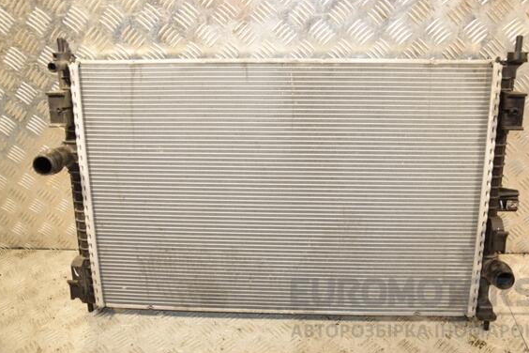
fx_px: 493
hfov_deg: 56.4
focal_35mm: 34
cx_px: 273
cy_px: 167
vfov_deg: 39.4
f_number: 5
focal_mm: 21
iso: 800
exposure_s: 1/200
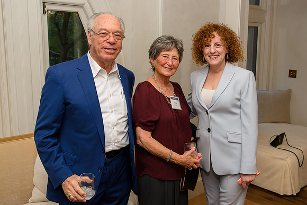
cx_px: 163
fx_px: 324
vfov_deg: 35.1
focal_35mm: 38
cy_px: 99
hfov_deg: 50.6
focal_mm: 34
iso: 800
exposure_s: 1/100
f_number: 5.6
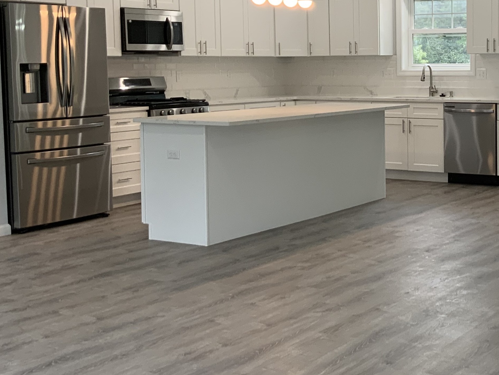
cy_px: 120
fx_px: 894
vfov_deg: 23.5
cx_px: 444
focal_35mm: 62
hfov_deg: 29.9
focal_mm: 3
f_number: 1.8
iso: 50
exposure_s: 1/120
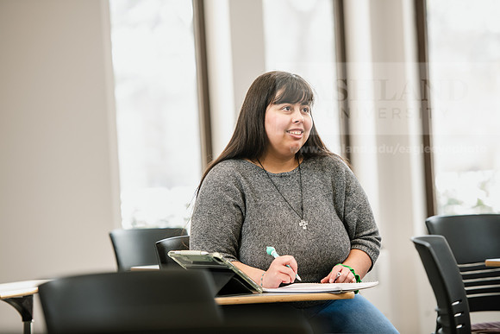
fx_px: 2153
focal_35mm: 155
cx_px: 250
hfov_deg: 13.2
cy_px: 167
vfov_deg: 8.9
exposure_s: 1/200
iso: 800
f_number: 3.2
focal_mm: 155
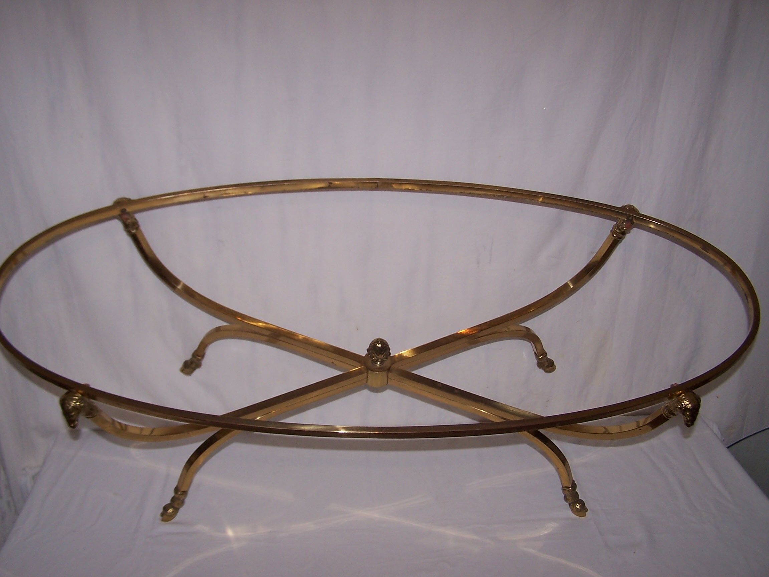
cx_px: 384
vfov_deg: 37.7
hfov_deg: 49.0
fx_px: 844
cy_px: 288
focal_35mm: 38
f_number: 2.8
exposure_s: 1/60
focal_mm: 6.3
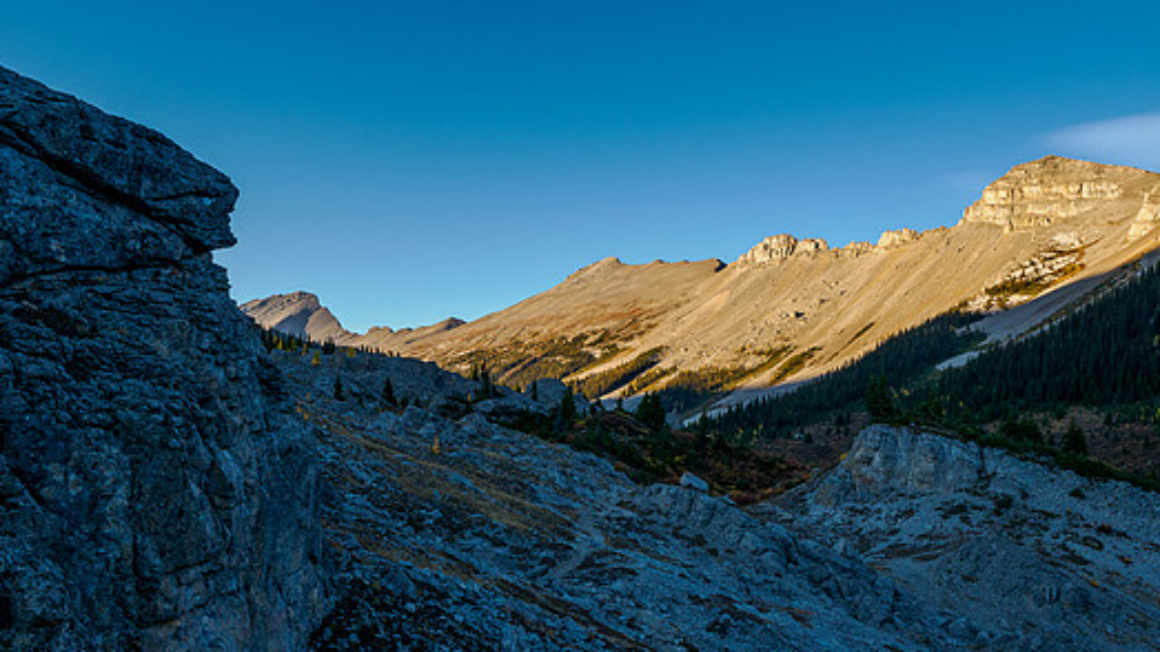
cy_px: 471
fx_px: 892
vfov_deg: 39.3
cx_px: 610
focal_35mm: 29
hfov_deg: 66.0
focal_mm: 12
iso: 200
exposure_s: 1/100
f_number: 8
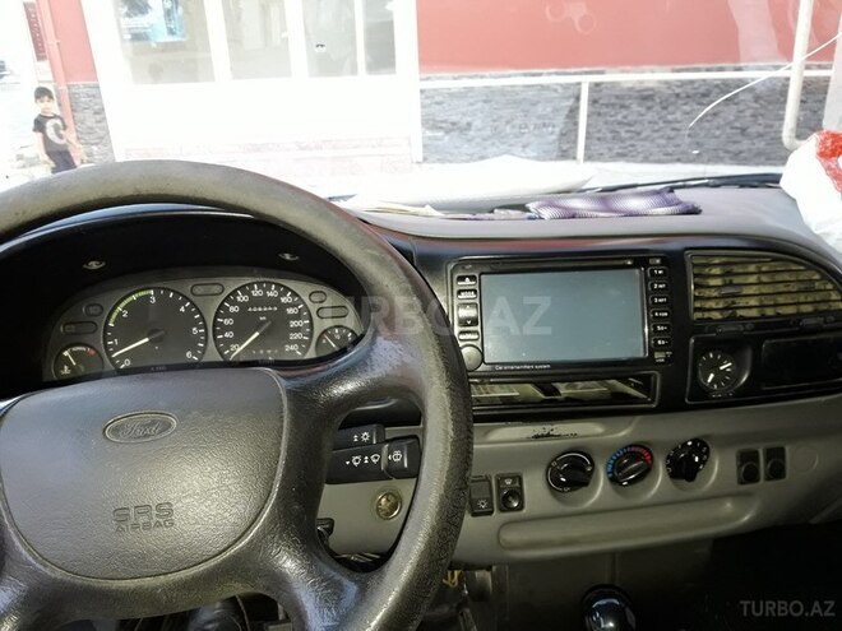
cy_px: 316
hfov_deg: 63.4
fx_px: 681
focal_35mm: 28
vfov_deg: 49.7
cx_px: 421
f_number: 1.9
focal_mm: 3.7
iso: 125
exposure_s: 1/33
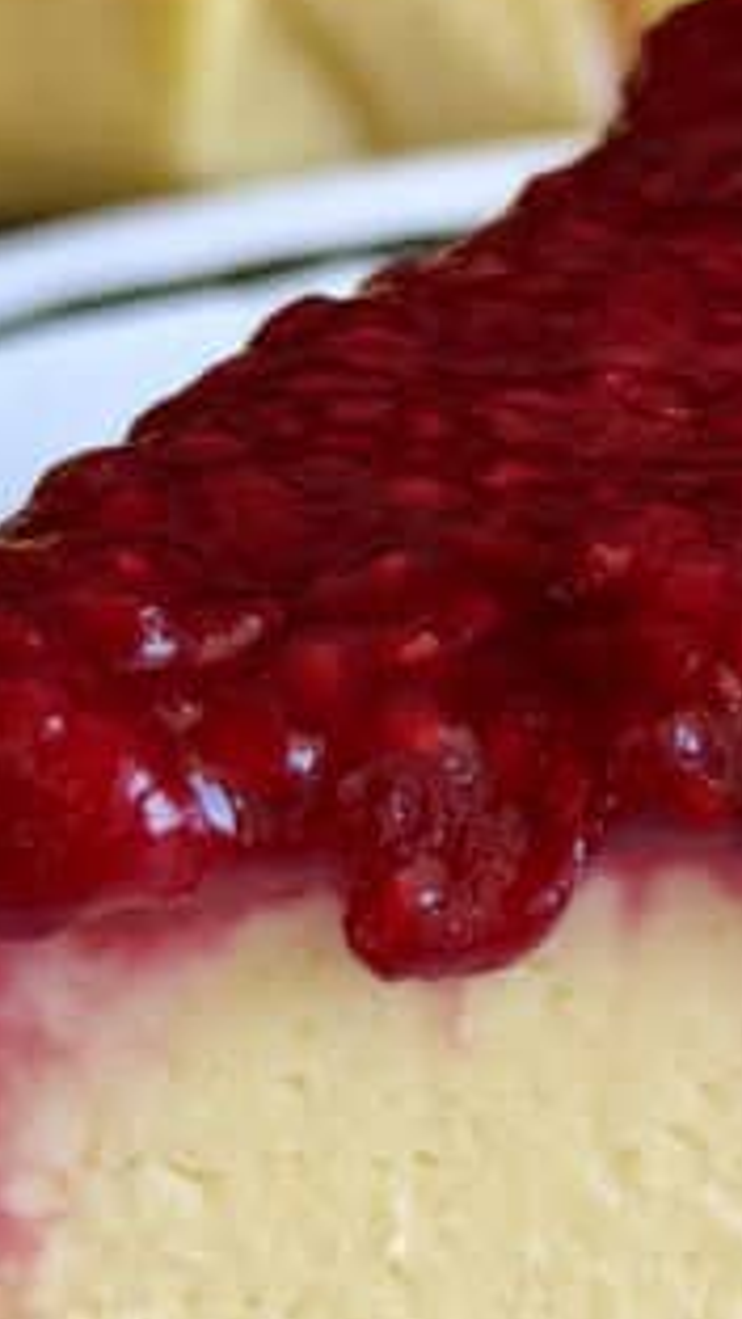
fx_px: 5668
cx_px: 961
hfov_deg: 7.4
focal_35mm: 162
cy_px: 634
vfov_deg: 13.3
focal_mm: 6.8
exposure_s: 1/98
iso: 100
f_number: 1.8
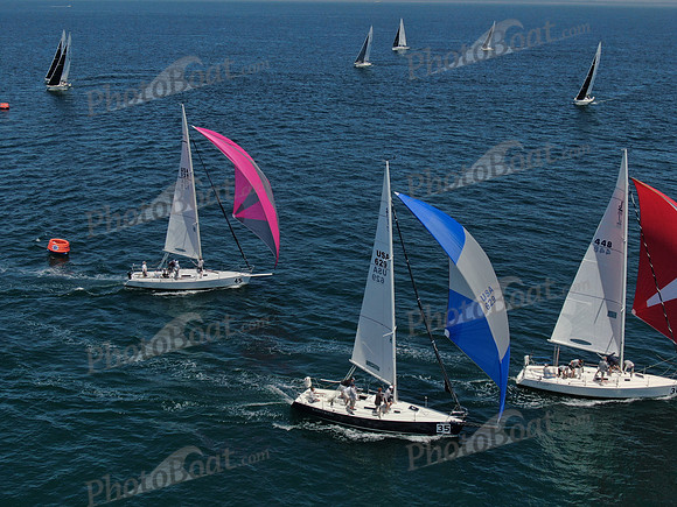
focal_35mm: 48
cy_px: 254
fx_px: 939
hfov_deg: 39.7
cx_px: 338
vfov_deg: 30.3
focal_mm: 8.6
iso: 100
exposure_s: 1/1600
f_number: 3.8
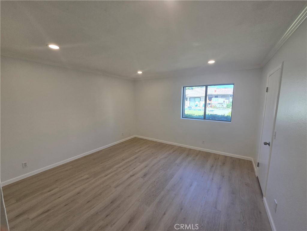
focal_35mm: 13
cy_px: 116
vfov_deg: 89.9
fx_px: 115
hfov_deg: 106.2
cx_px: 154
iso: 64
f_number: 2.2
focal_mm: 2.2
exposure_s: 1/120
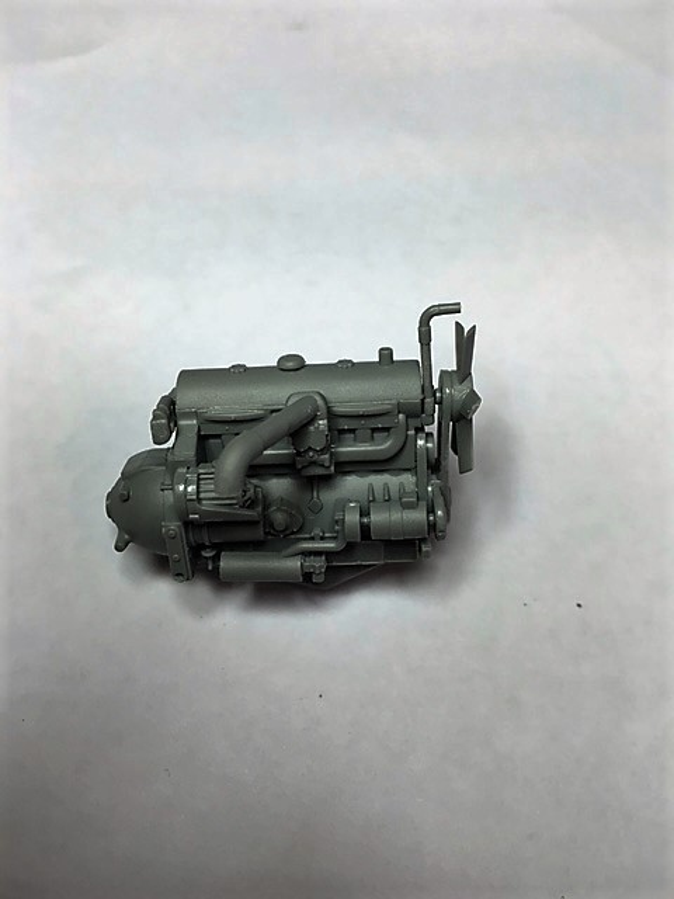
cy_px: 450
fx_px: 753
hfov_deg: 48.2
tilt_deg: -64.8
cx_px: 337
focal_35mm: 29
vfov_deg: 61.7
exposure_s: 1/33
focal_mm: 4.15
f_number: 2.2
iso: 25
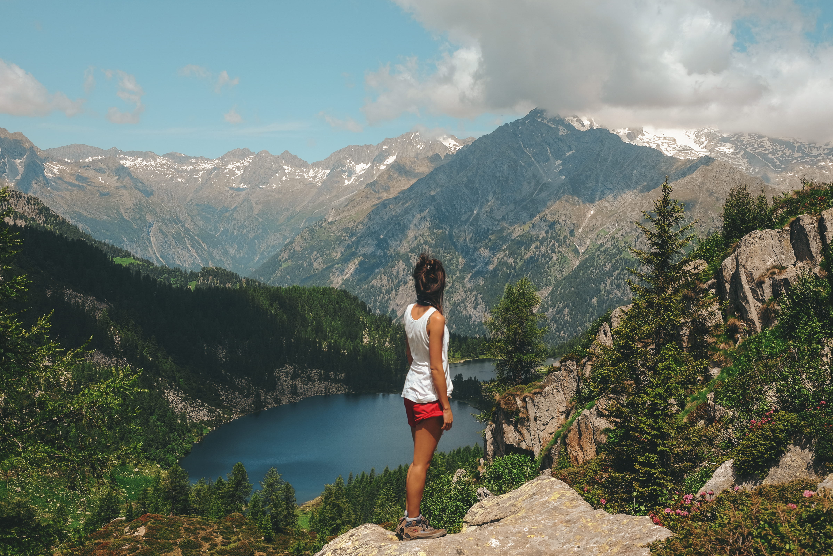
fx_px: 972
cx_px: 412
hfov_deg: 46.4
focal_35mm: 42
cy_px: 278
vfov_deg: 31.9
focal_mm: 27
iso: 200
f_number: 8
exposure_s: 1/500
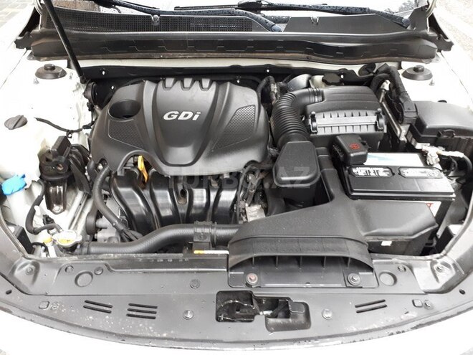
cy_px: 178
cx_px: 236
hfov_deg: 65.3
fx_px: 369
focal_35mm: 27
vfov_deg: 51.4
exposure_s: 1/17
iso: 400
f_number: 1.9
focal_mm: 3.6
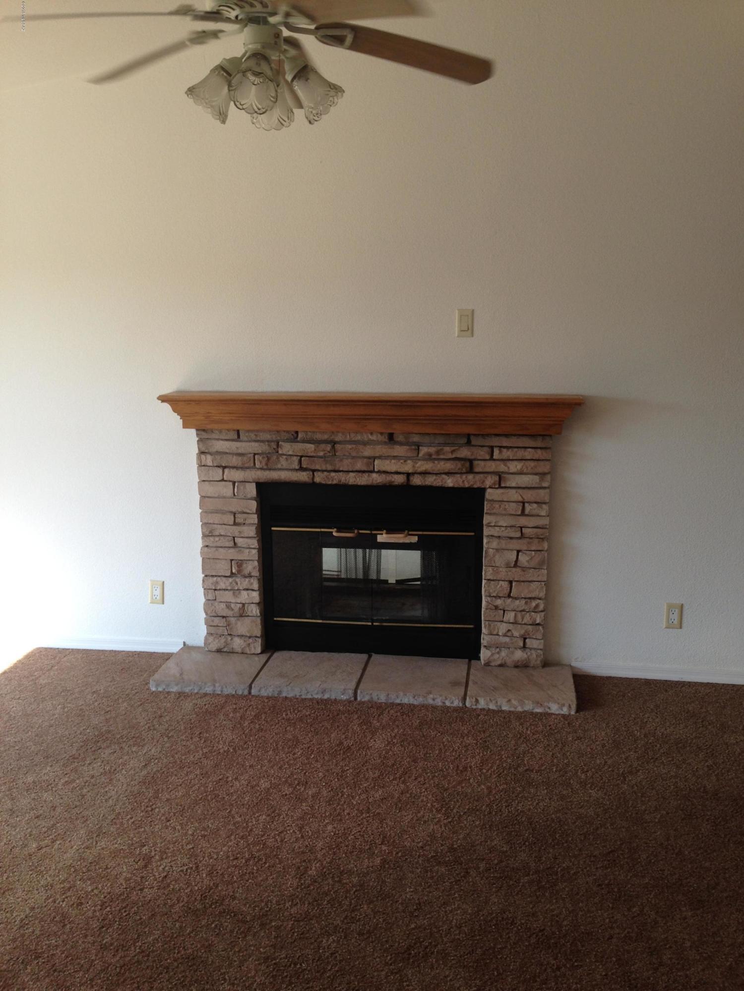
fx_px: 946
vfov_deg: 55.4
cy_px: 496
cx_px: 372
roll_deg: +0.2
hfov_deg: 42.9
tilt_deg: -10.7
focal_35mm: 33
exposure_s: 1/120
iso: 50
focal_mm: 4.12
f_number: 2.4
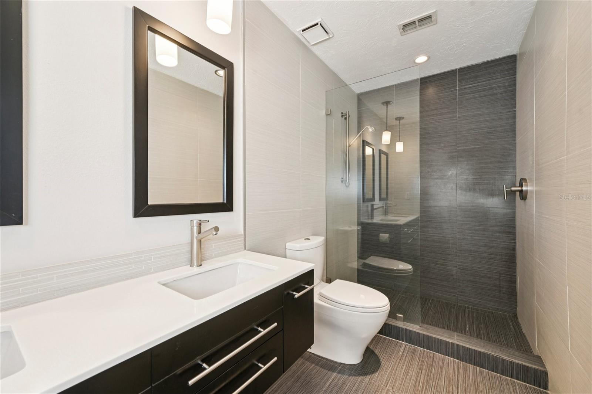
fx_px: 230
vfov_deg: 81.2
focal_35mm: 14
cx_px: 296
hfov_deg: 104.3
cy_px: 197
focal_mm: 14
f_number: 8
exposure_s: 1/13
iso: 400
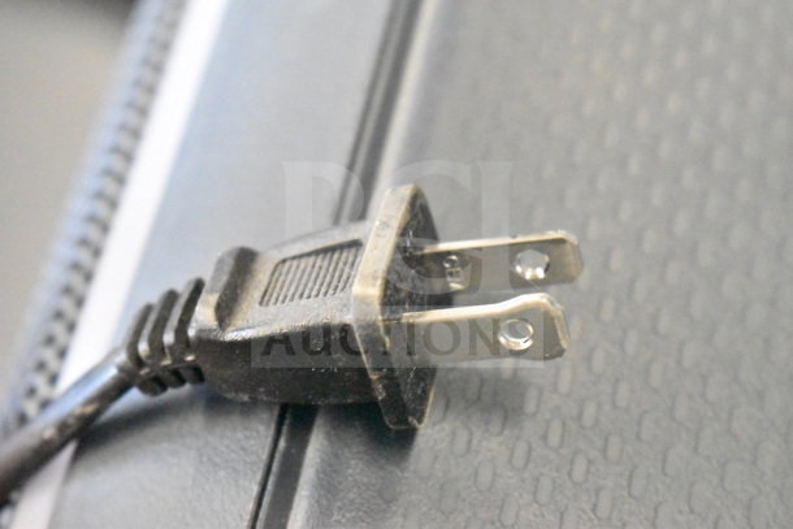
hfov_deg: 24.6
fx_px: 1818
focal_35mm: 82
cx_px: 396
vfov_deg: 16.6
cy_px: 264
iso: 25600
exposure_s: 1/100
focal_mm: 55
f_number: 5.6
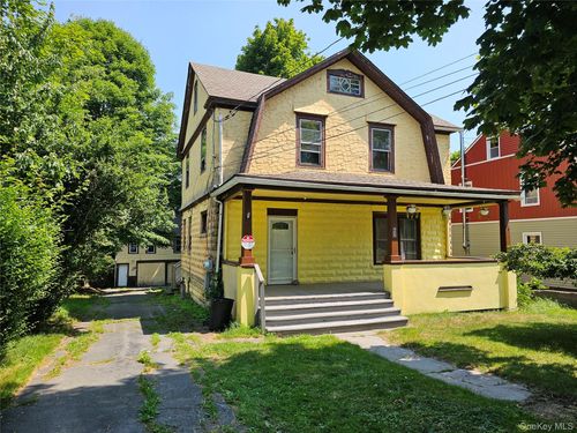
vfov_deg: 58.9
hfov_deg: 73.9
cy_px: 216
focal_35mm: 23
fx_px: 383
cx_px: 288
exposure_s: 1/392
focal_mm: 6.3
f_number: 1.7
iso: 10
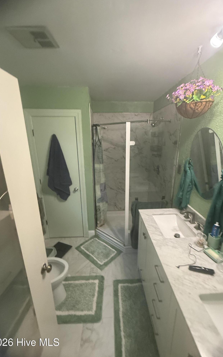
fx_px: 146
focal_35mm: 15
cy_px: 178
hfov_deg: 74.7
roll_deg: +2.1
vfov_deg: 101.5
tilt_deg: -12.1
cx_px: 118
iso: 500
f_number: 2.2
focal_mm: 2.22
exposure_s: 1/60
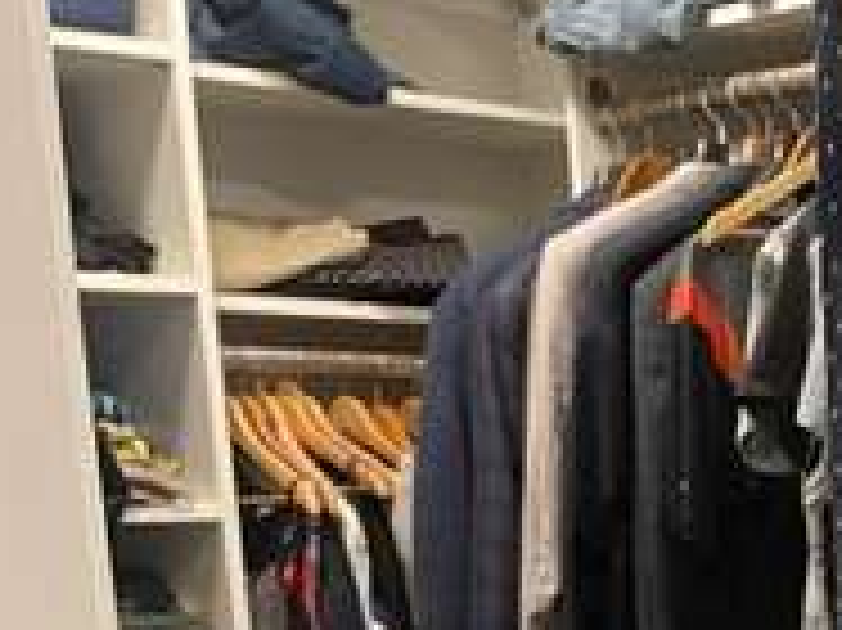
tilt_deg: -12.3
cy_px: 900
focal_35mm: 89
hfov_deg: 19.2
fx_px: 2163
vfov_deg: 15.5
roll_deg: +0.0
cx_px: 1270
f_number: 1.6
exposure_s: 1/60
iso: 400
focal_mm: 5.1
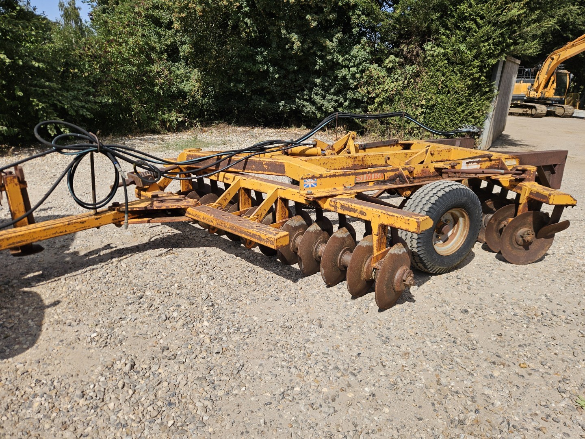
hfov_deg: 73.9
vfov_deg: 58.9
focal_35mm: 23
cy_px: 220
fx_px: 389
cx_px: 292
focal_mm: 5.4
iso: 25
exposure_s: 1/2157
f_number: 1.8
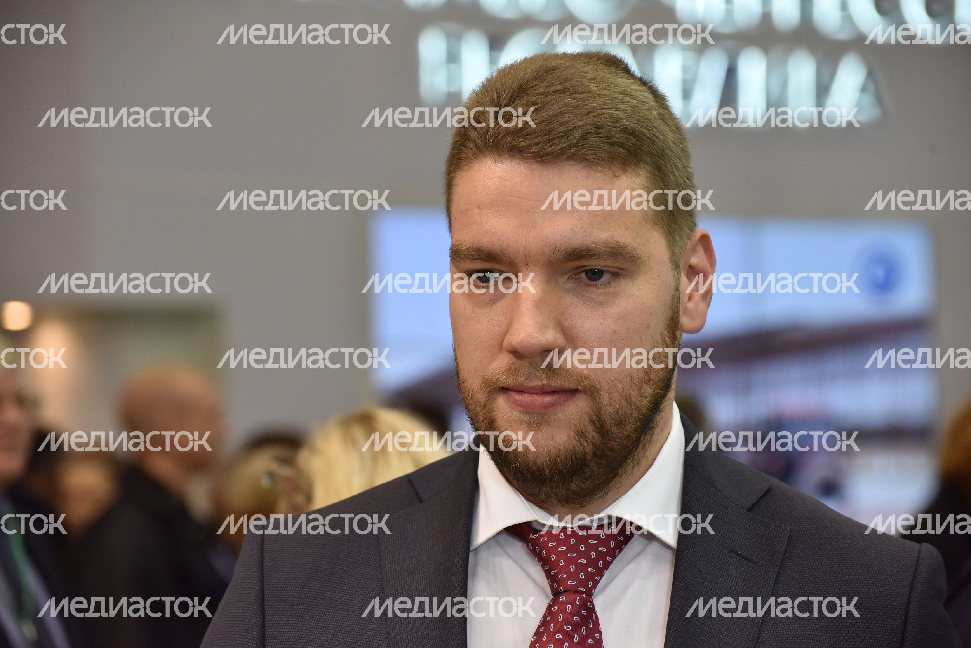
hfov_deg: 16.8
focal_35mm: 122
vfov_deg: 11.2
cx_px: 486
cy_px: 324
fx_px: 3291
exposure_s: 1/320
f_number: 6.3
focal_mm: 122
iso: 2000
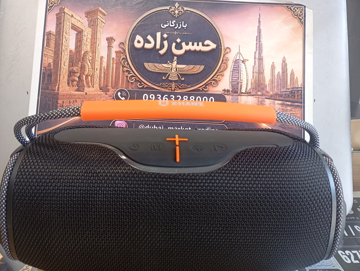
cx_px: 180
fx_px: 292
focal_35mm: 28
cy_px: 136
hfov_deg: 63.4
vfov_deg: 49.9
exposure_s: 1/60
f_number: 1.8
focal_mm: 4.27
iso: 389
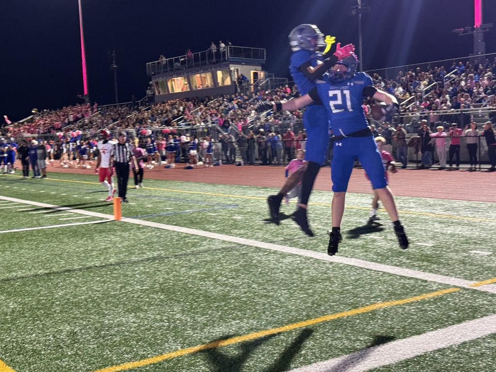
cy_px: 186
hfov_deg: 39.7
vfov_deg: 30.3
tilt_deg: -3.9
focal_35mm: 48
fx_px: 688
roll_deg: +1.7
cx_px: 248
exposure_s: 1/60
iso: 250
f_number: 1.78
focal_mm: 6.76
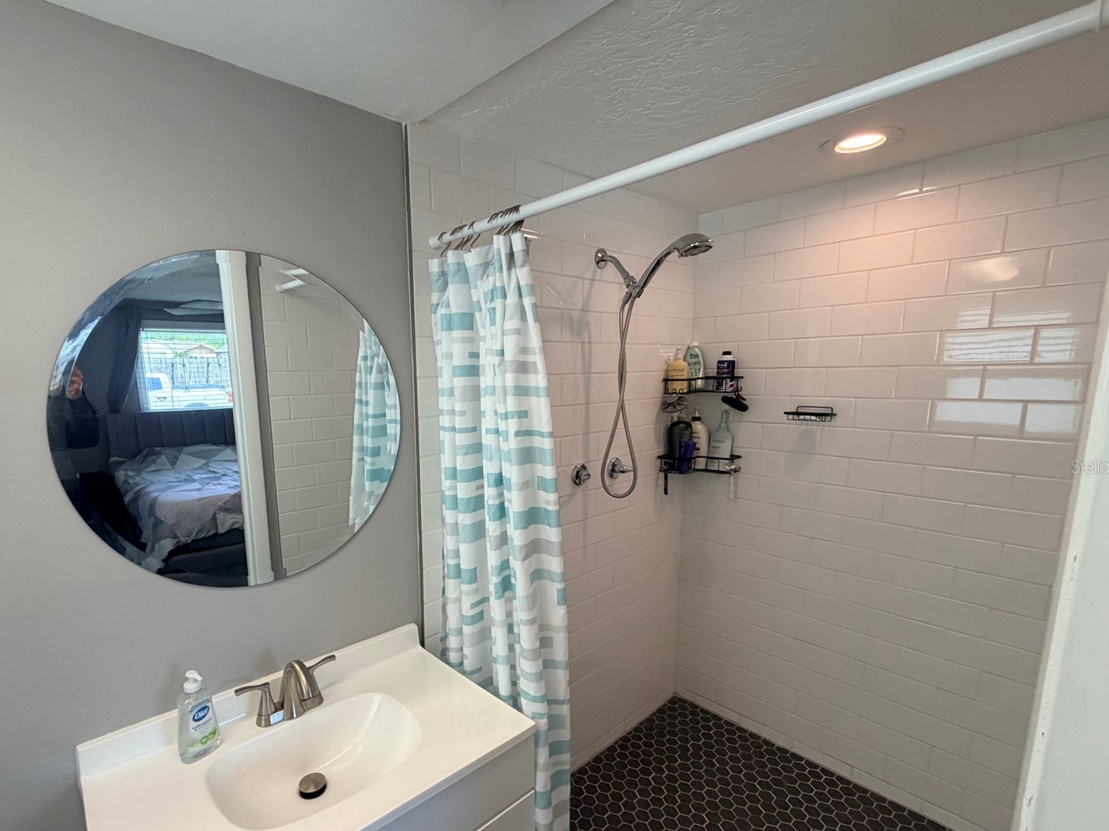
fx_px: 545
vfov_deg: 74.4
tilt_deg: -10.2
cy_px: 466
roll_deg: +1.7
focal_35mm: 17
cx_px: 477
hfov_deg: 90.5
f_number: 2.2
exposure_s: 1/120
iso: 200
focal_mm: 2.22
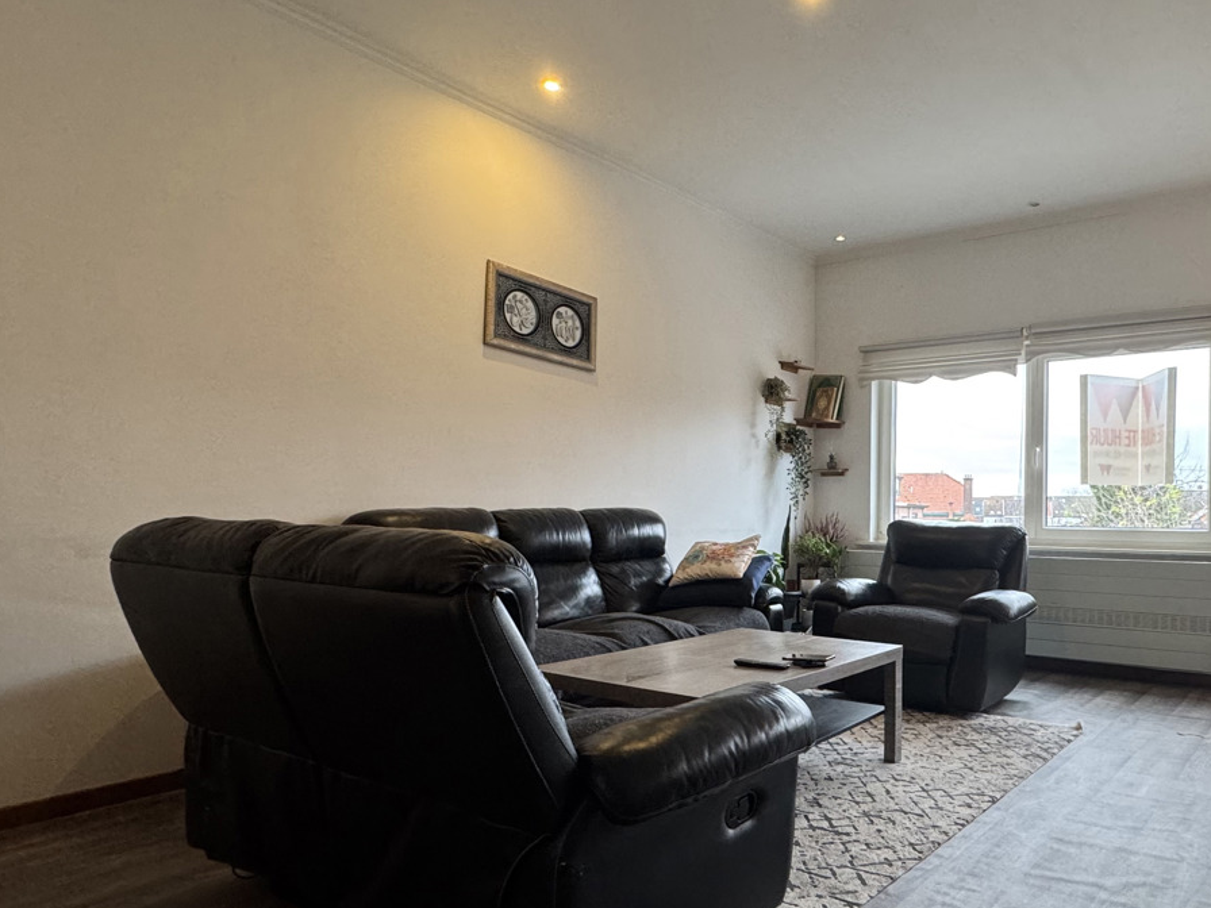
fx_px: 875
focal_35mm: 25
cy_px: 518
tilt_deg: +0.0
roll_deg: -0.5
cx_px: 795
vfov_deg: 54.7
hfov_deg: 67.7
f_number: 2.2
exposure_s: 1/50
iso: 320
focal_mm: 2.22
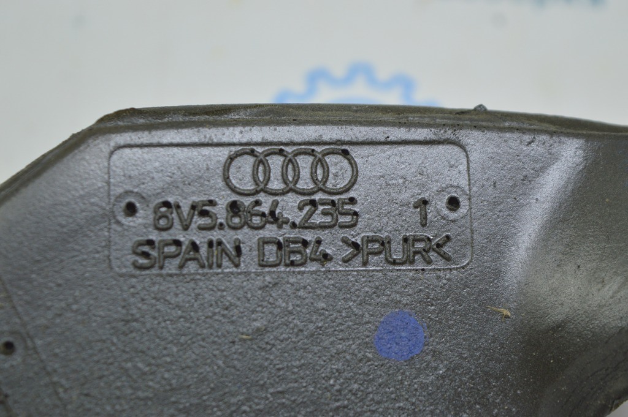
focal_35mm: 82
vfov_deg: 16.5
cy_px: 208
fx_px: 1438
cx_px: 314
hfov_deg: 24.6
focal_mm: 55
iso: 400
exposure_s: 1/40
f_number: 5.6
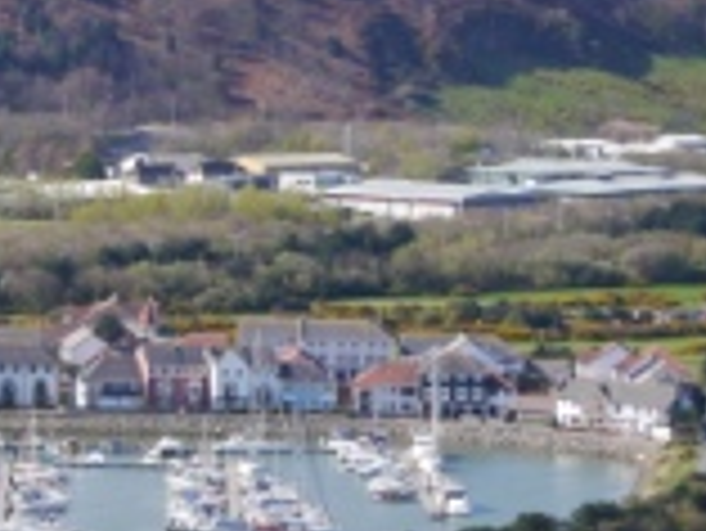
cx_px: -139
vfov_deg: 4.8
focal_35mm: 308
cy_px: 508
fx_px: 6287
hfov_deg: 6.4
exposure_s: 1/500
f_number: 6.3
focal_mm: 56
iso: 160
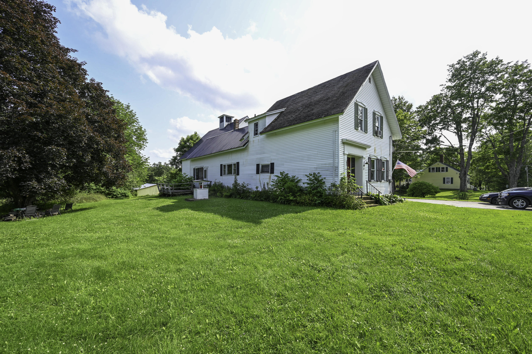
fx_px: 207
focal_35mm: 14
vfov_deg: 81.2
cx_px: 266
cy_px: 177
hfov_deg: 104.3
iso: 100
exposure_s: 1/160
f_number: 6.3
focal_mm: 14
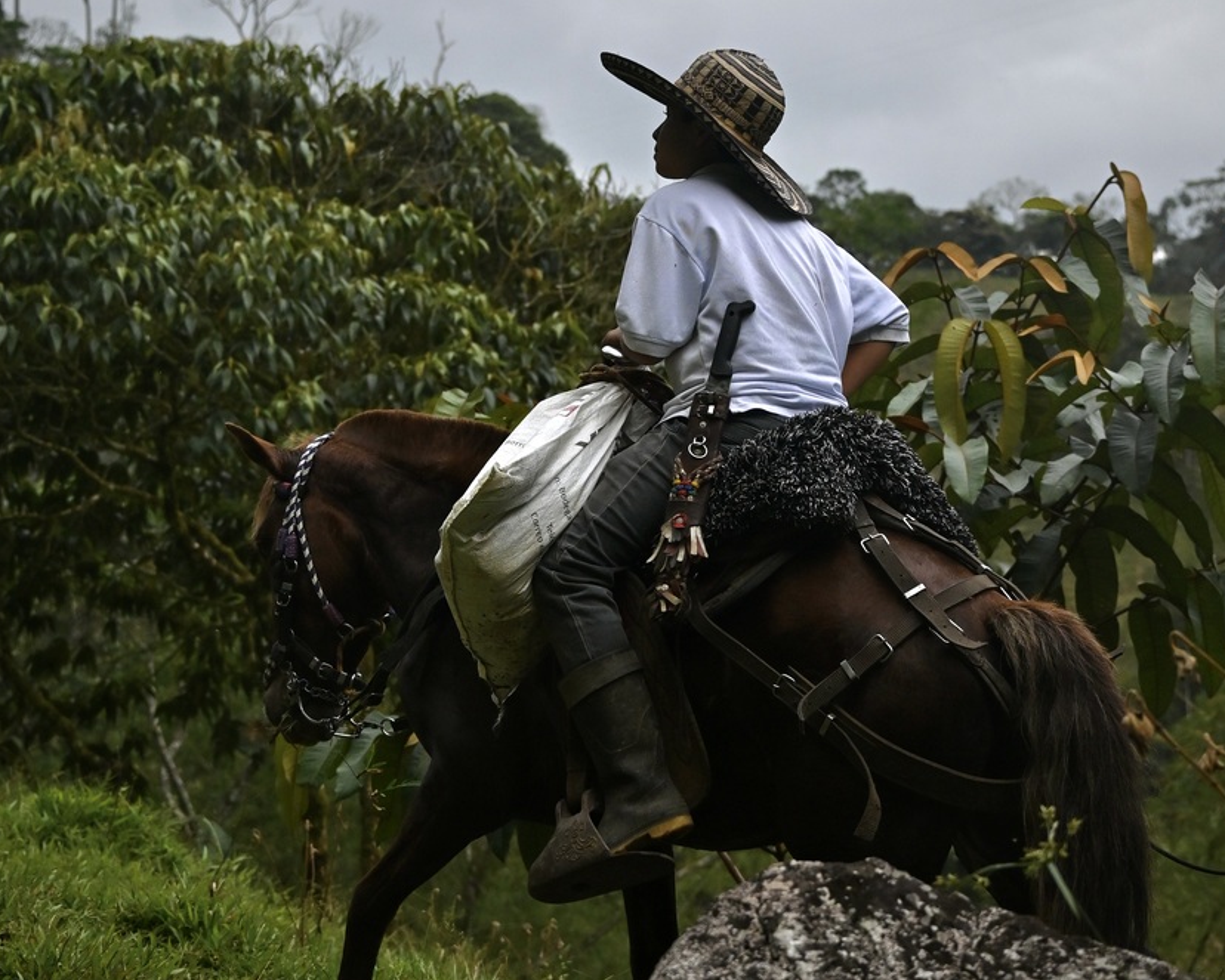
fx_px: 3083
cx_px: 633
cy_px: 490
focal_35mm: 85
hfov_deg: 22.5
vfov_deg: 18.1
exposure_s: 1/1000
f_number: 4.5
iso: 640
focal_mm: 50
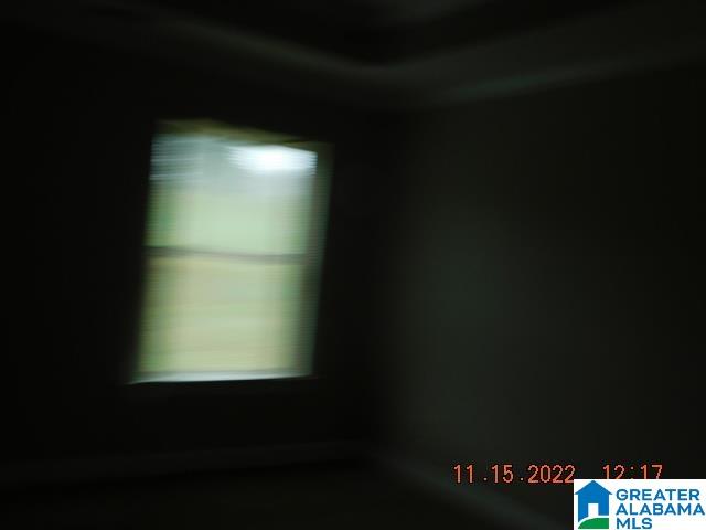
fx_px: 734
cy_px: 265
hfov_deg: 51.4
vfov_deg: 39.7
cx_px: 353
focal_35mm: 36
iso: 125
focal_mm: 6.3
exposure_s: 1/40
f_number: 3.5
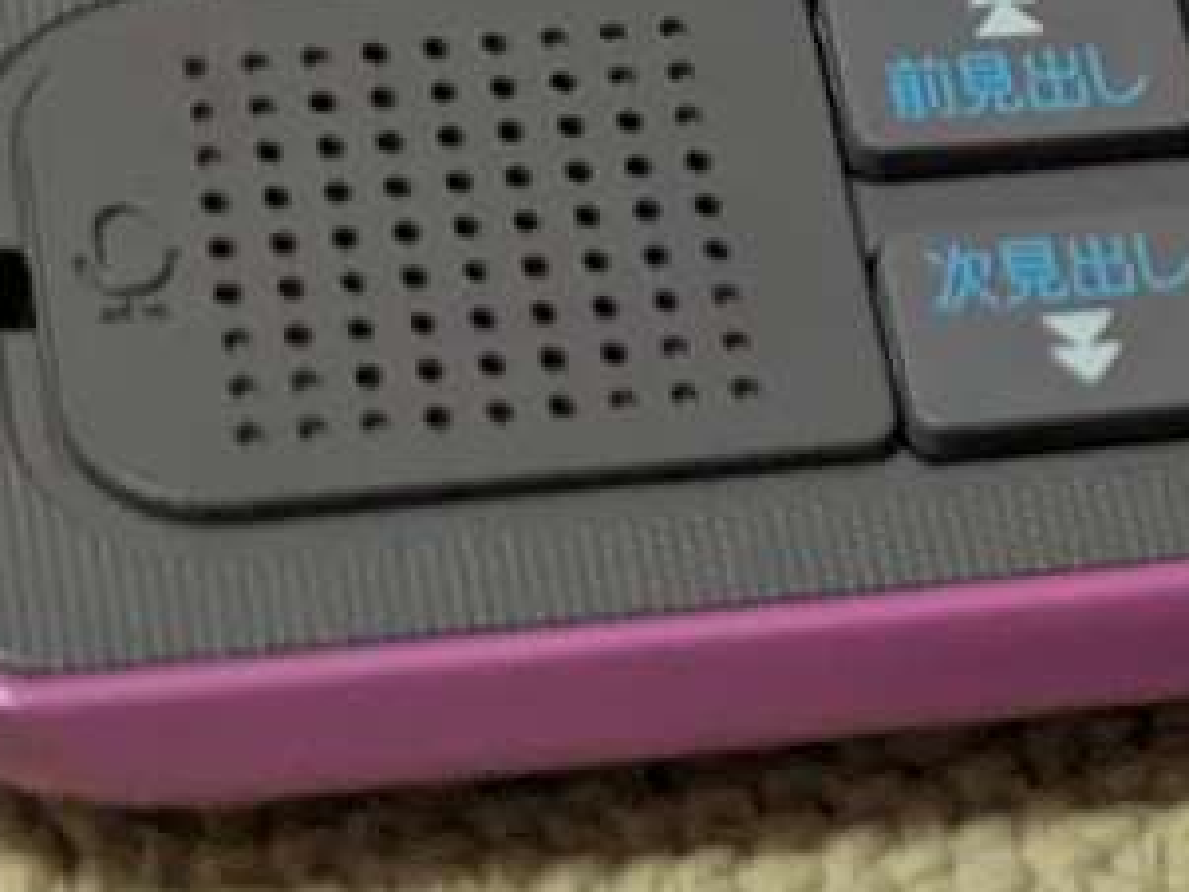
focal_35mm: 204
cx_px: 2086
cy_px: -83
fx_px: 7010
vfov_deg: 7.2
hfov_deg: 9.3
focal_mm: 6.81
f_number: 1.85
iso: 1068
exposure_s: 1/240
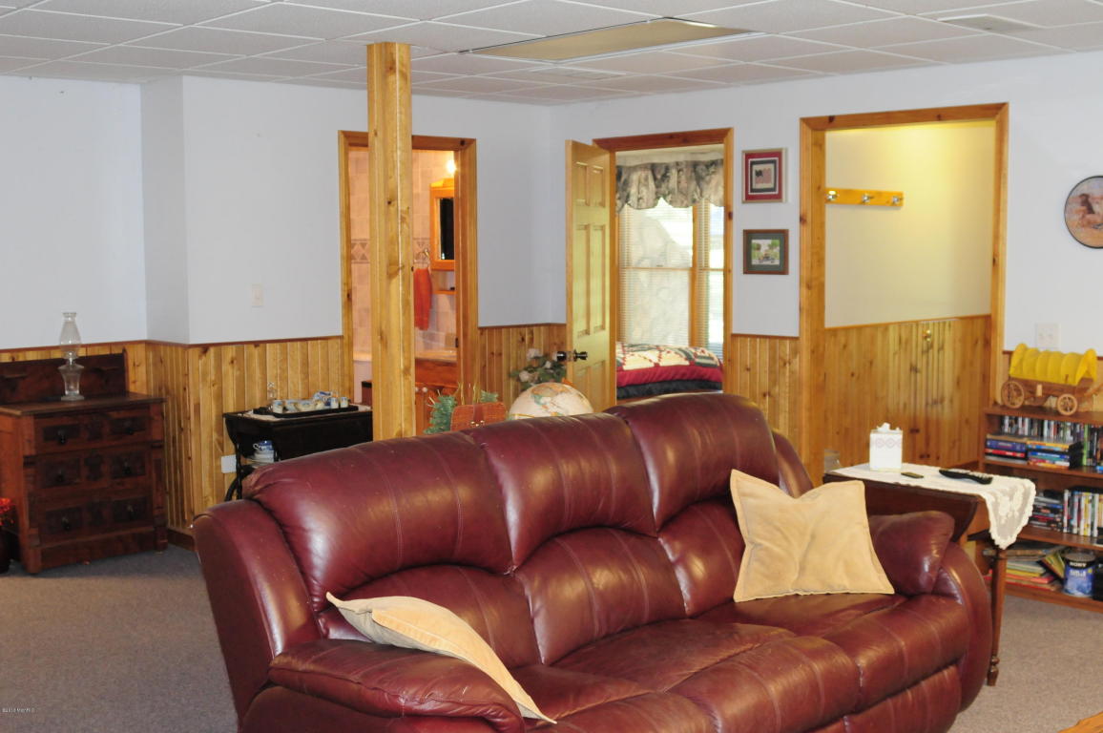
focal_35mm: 42
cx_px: 552
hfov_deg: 46.4
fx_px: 1285
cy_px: 366
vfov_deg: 31.8
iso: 1600
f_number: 5.6
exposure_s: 1/60
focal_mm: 28
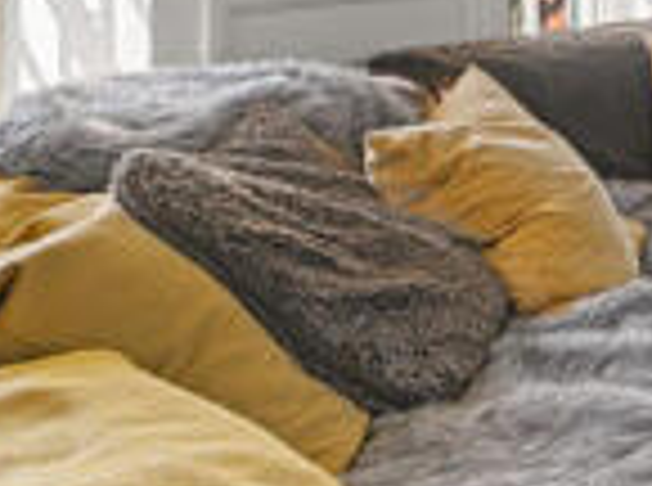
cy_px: -130
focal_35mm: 61
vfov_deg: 21.8
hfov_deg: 25.1
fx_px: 1146
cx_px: 949
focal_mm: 14
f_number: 7.1
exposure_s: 1/10
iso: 400
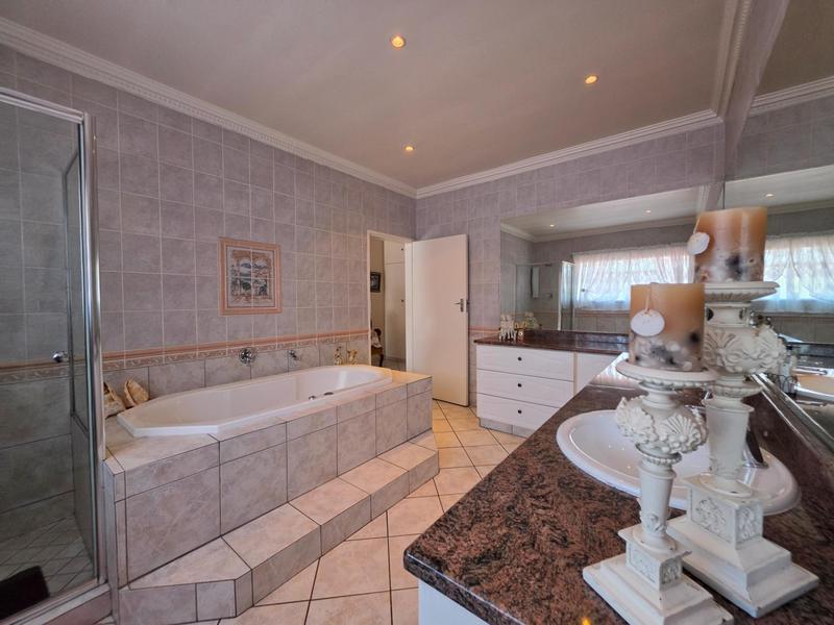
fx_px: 313
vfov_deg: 89.9
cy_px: 312
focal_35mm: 13
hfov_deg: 106.2
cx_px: 417
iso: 250
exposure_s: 1/100
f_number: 1.9
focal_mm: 2.2
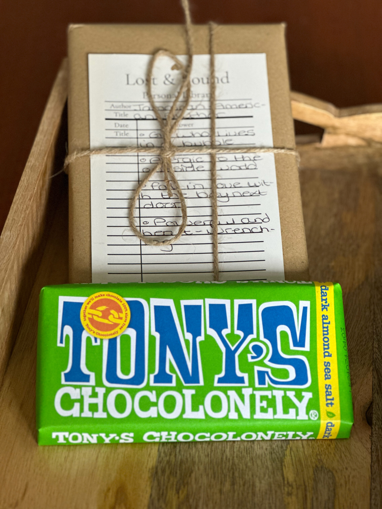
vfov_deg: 25.3
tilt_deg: -46.2
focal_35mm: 77
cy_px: 254
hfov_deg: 19.1
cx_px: 191
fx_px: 1133
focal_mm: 9
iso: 250
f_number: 2.8
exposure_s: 1/40
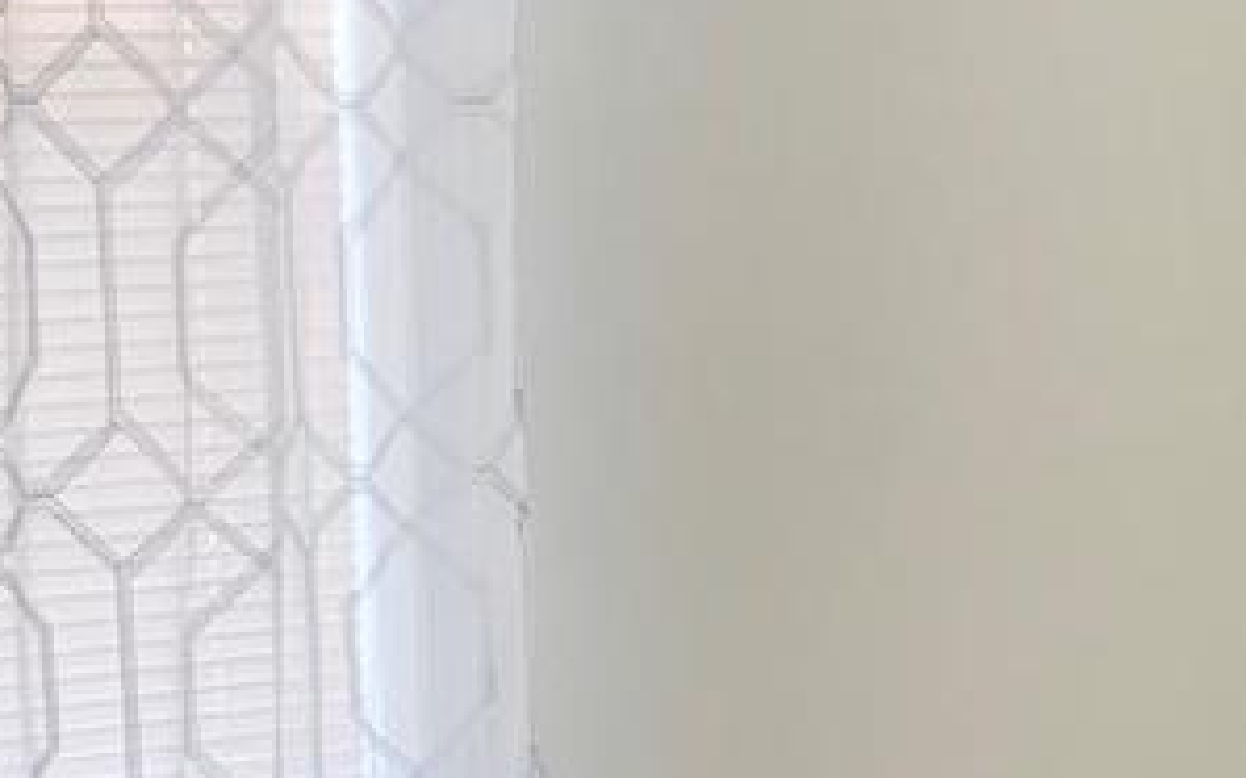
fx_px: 4515
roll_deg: -0.5
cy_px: 807
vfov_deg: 9.8
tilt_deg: -10.5
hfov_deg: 15.4
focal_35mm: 133
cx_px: 1242
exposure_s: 1/60
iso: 80
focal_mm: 4.25
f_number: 1.8
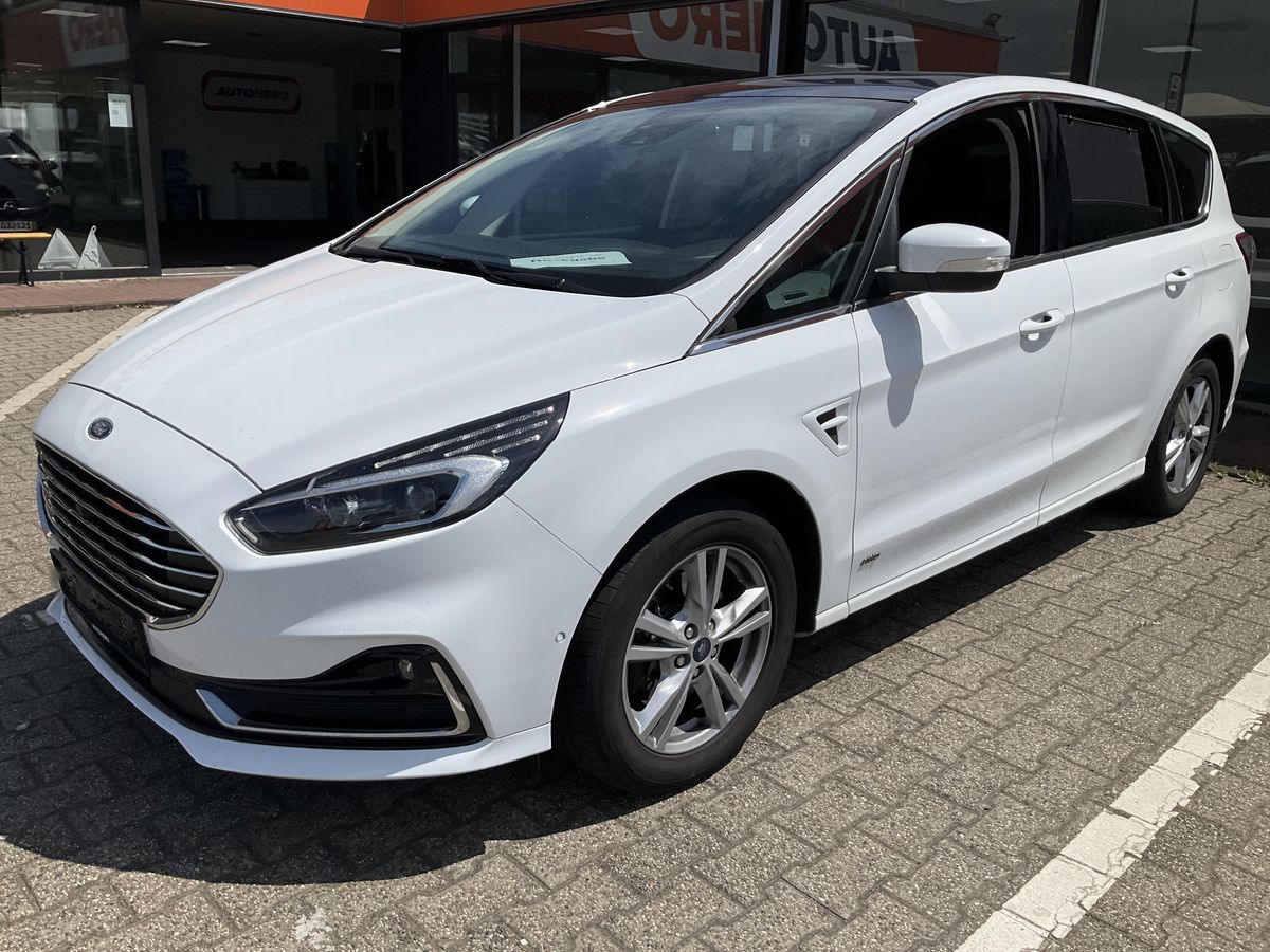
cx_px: 635
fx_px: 1064
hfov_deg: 61.7
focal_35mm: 29
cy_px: 476
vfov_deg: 48.2
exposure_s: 1/4785
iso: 25
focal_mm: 3
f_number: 1.8
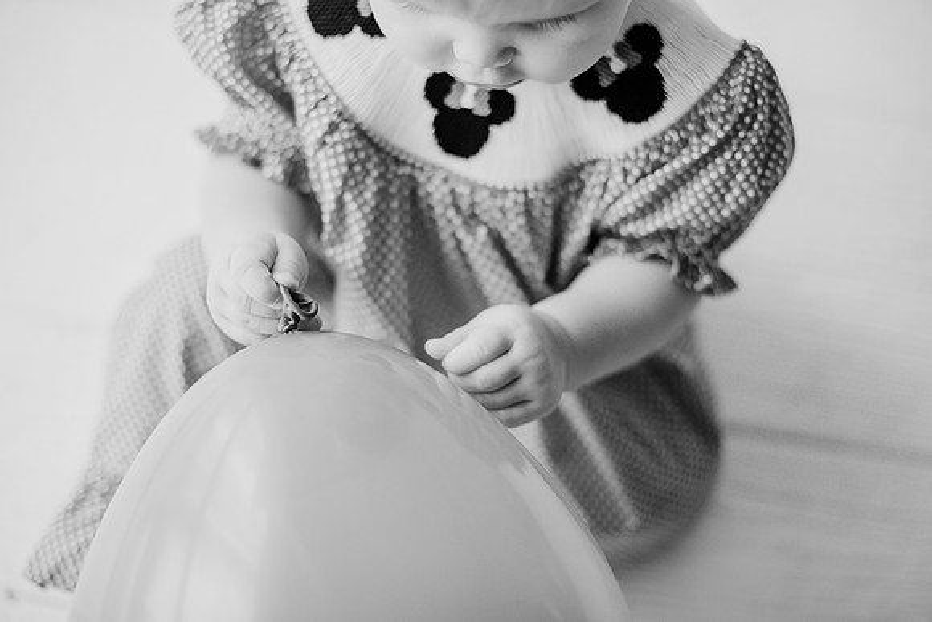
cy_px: 311
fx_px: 1295
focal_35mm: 50
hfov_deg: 39.6
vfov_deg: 27.0
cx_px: 466
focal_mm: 50
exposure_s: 1/800
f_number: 2
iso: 1000
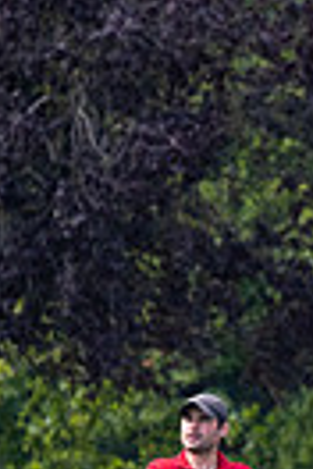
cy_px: 438
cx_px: 1202
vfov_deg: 0.9
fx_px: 30306
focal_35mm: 2324
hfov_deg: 0.6
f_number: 5.6
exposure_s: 1/1000
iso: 200
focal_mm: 300
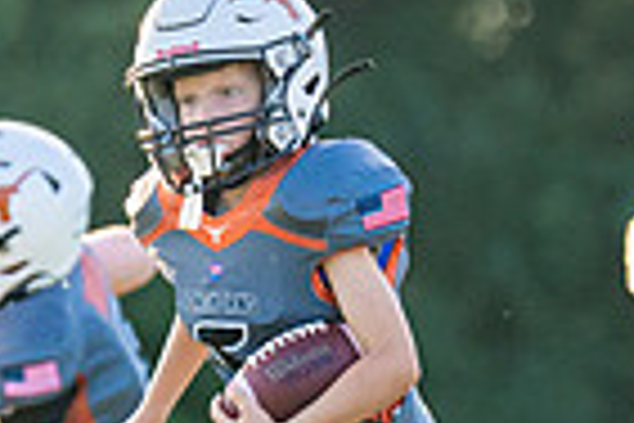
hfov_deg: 1.9
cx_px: 330
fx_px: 19019
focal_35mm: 1080
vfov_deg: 1.3
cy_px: 419
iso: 500
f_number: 2.8
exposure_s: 1/2500
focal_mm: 200
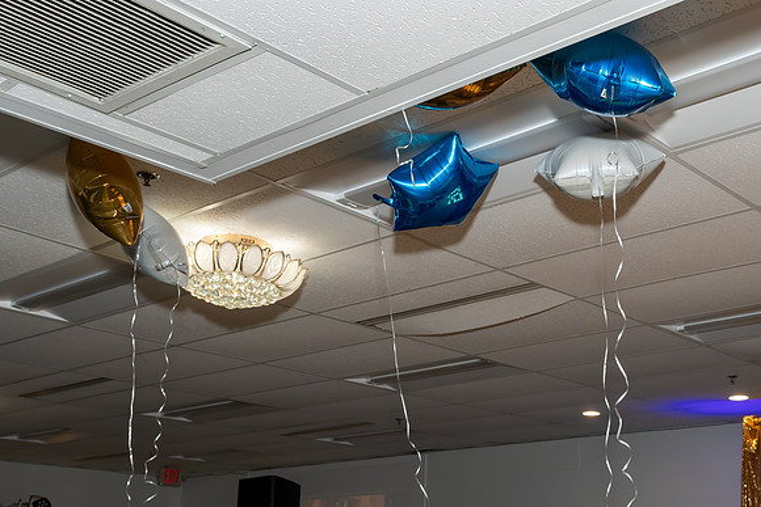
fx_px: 987
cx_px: 505
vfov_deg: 28.7
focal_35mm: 47
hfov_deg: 41.6
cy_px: 317
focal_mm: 19
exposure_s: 1/250
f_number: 6.3
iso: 500
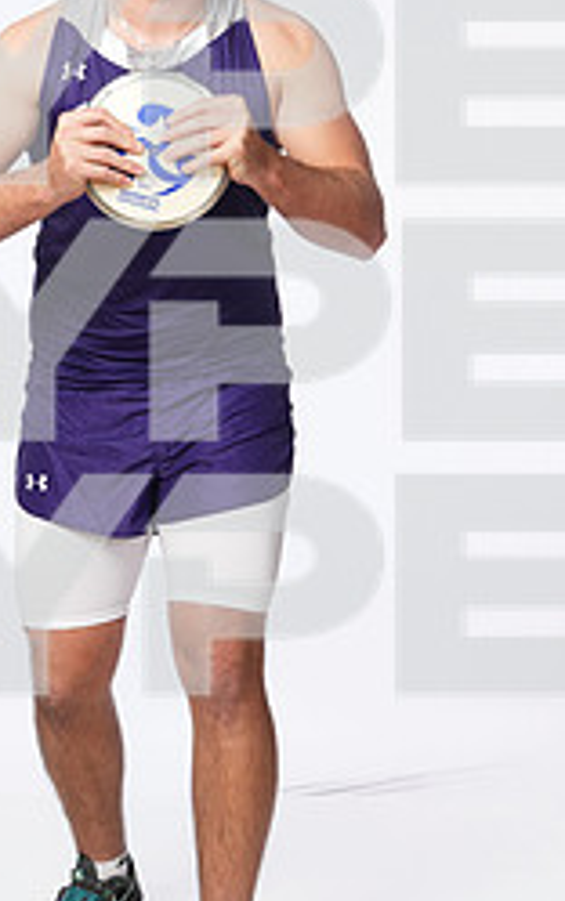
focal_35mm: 92
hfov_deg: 14.2
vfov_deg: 22.5
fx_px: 2263
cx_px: 109
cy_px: 333
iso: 800
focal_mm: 50
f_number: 8
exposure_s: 1/200
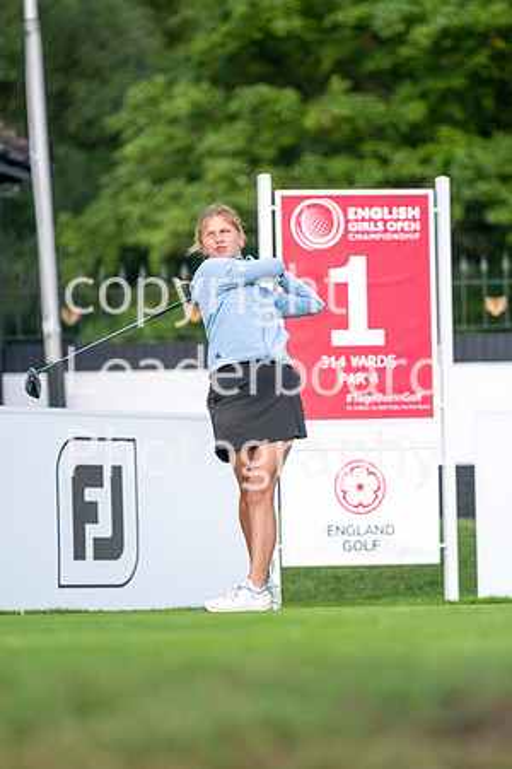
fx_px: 6399
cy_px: 384
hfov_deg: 4.6
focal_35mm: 300
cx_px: 256
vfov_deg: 6.9
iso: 250
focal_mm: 300
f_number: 5
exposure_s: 1/800
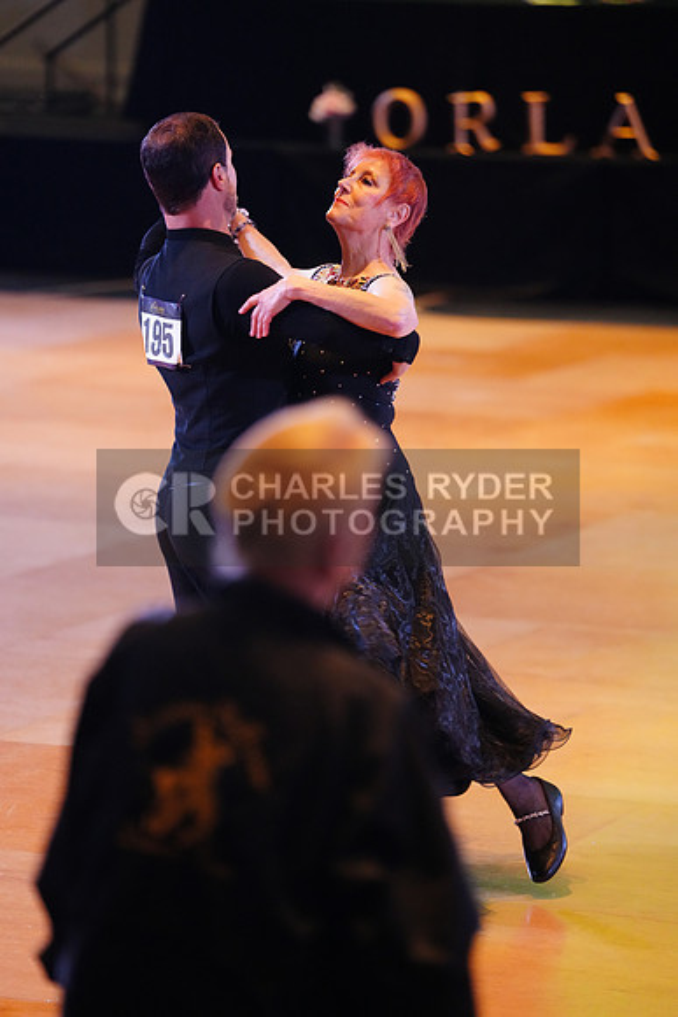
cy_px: 508
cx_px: 339
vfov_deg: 12.1
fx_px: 4799
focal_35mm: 170
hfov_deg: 8.1
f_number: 2.8
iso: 5000
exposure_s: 1/400
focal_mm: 170
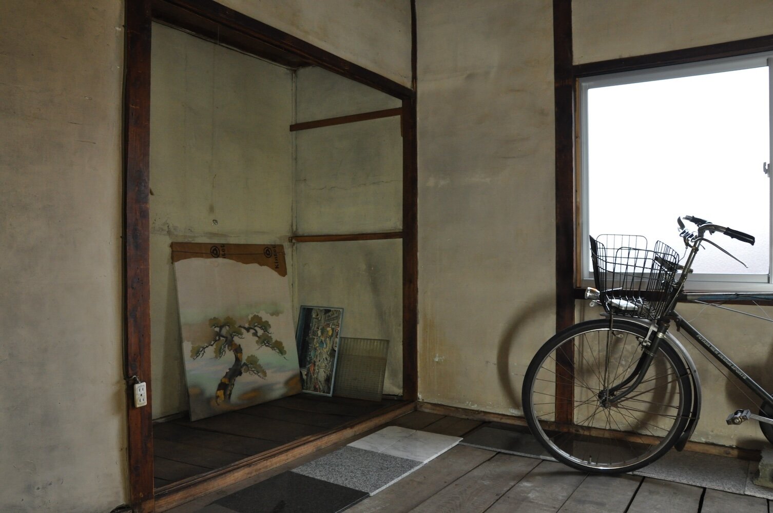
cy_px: 256
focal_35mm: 27
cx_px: 386
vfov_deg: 47.8
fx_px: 579
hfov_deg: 67.4
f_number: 8
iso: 1000
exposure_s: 1/3.33
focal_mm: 18
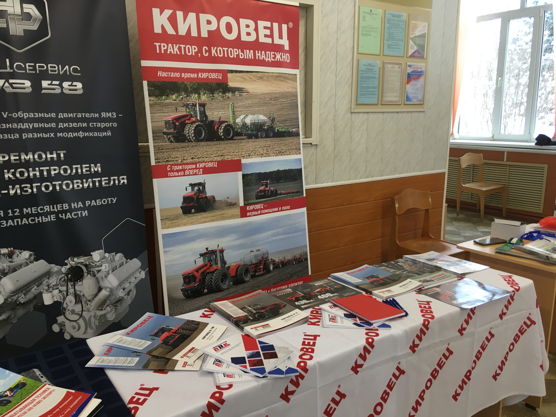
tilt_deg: -12.6
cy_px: 208
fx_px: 466
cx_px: 278
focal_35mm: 29
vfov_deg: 48.2
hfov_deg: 61.7
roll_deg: +1.4
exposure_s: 1/33
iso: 80
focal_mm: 4.15
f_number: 2.2
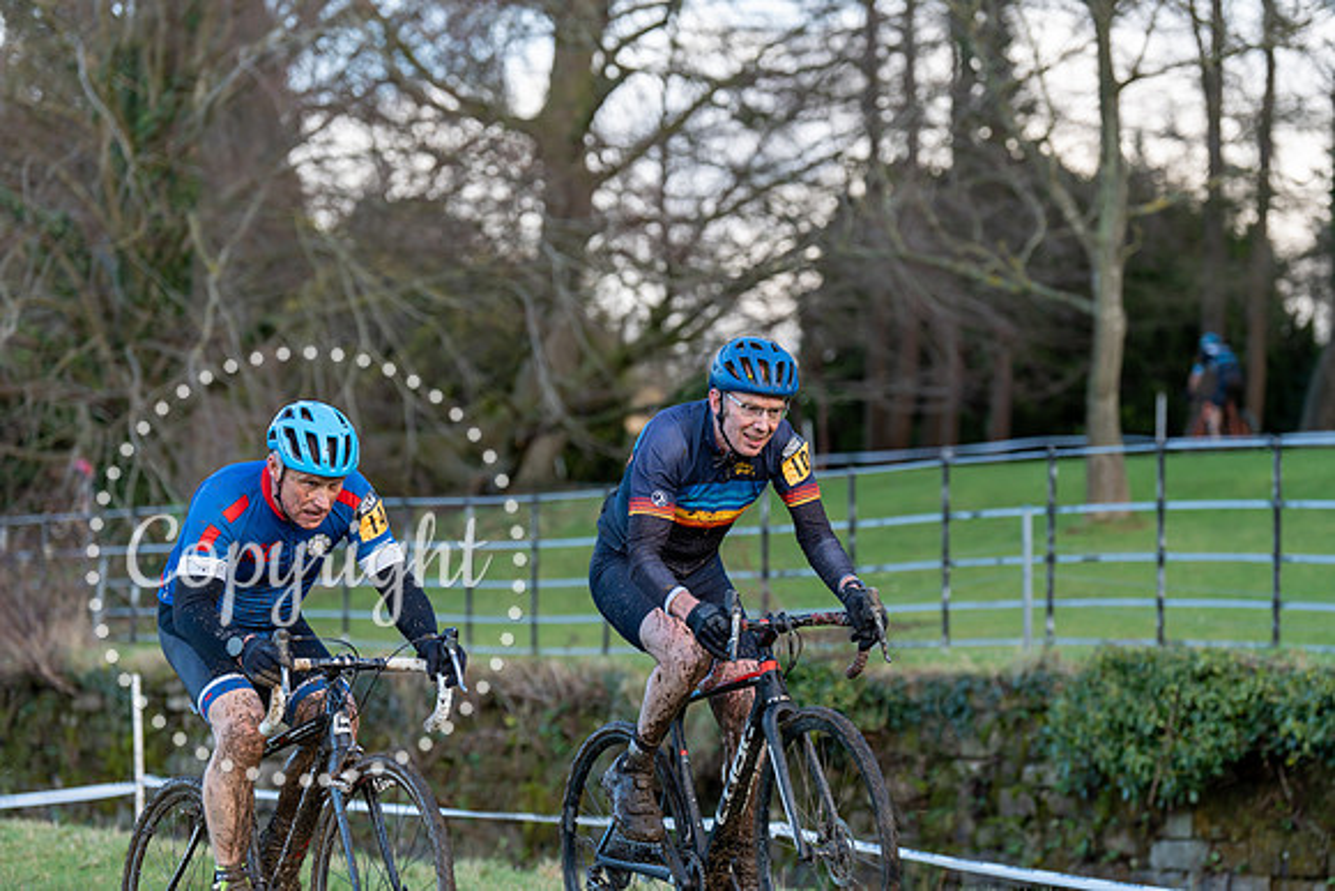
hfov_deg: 18.8
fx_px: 4043
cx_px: 668
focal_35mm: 109
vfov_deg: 12.6
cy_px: 446
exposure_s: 1/500
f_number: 3.2
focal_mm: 109
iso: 400
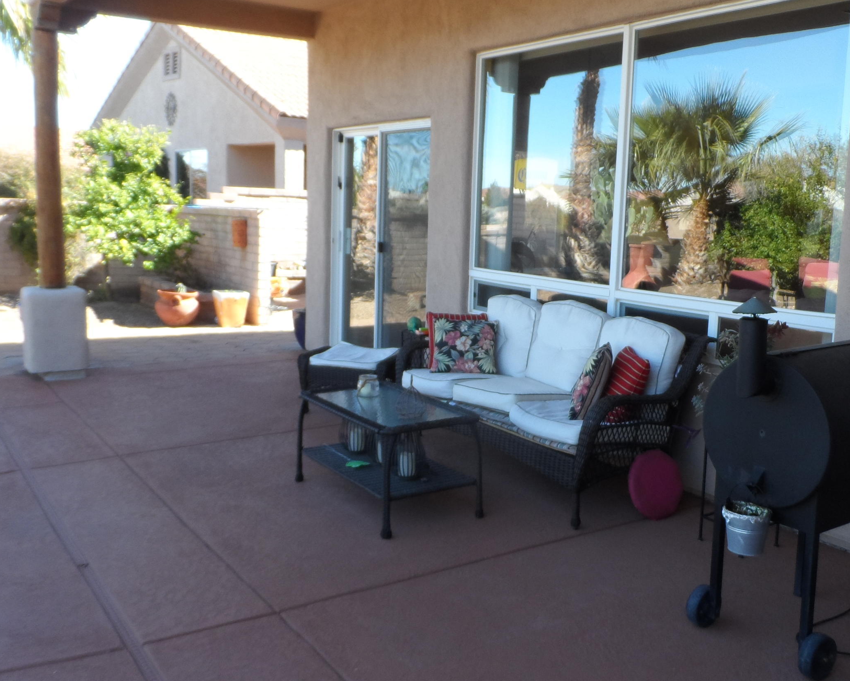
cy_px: 345
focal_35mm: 34
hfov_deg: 52.6
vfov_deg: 43.4
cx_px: 494
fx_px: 855
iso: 80
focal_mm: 4
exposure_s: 1/125
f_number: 3.2
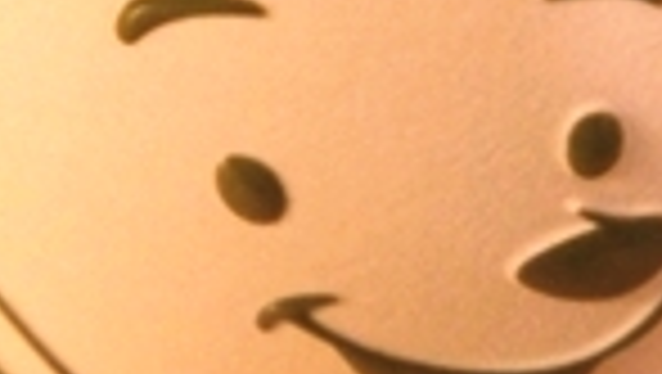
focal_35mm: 264
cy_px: -444
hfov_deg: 8.1
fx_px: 4635
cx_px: -113
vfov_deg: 4.5
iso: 1600
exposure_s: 1/15
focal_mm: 31
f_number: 4
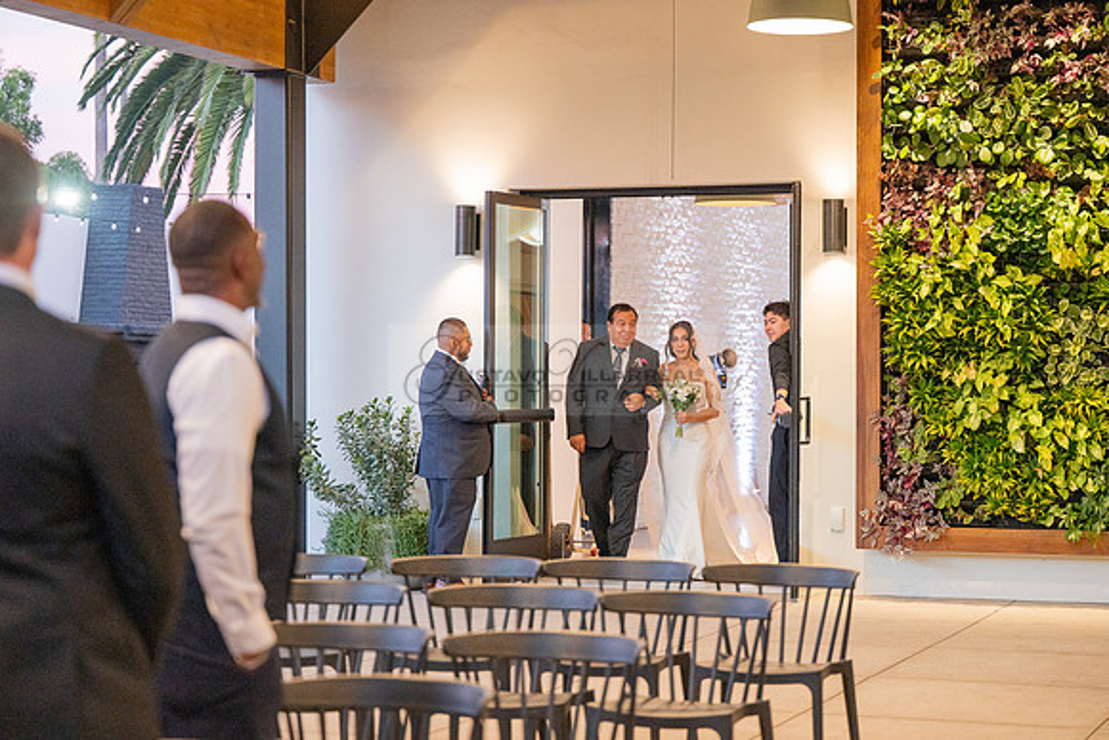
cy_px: 370
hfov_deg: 24.8
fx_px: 2527
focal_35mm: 82
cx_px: 554
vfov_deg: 16.7
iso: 1600
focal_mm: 82
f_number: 2.8
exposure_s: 1/320
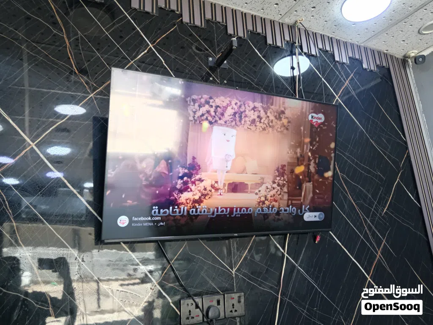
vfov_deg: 51.4
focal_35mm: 27
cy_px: 162
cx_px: 216
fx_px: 338
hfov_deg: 65.3
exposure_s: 1/50
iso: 375
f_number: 1.9
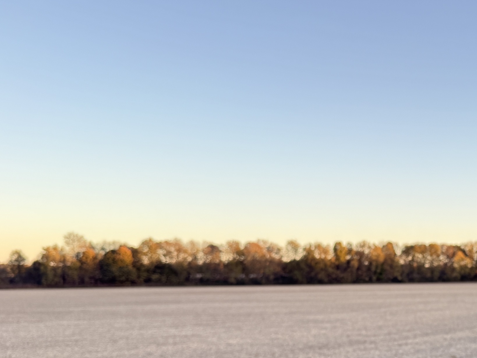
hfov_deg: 39.8
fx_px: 620
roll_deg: +0.8
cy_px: 314
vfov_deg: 30.9
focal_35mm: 45
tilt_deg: -2.2
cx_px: 405
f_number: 1.78
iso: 125
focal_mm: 6.76
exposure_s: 1/241
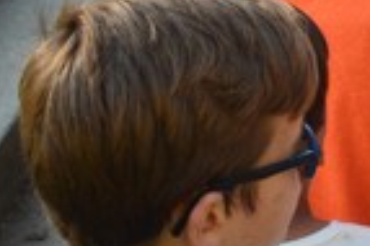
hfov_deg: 7.1
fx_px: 2649
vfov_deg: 5.3
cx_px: 1128
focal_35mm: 258
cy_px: 25
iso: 400
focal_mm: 24
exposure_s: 1/125
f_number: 9
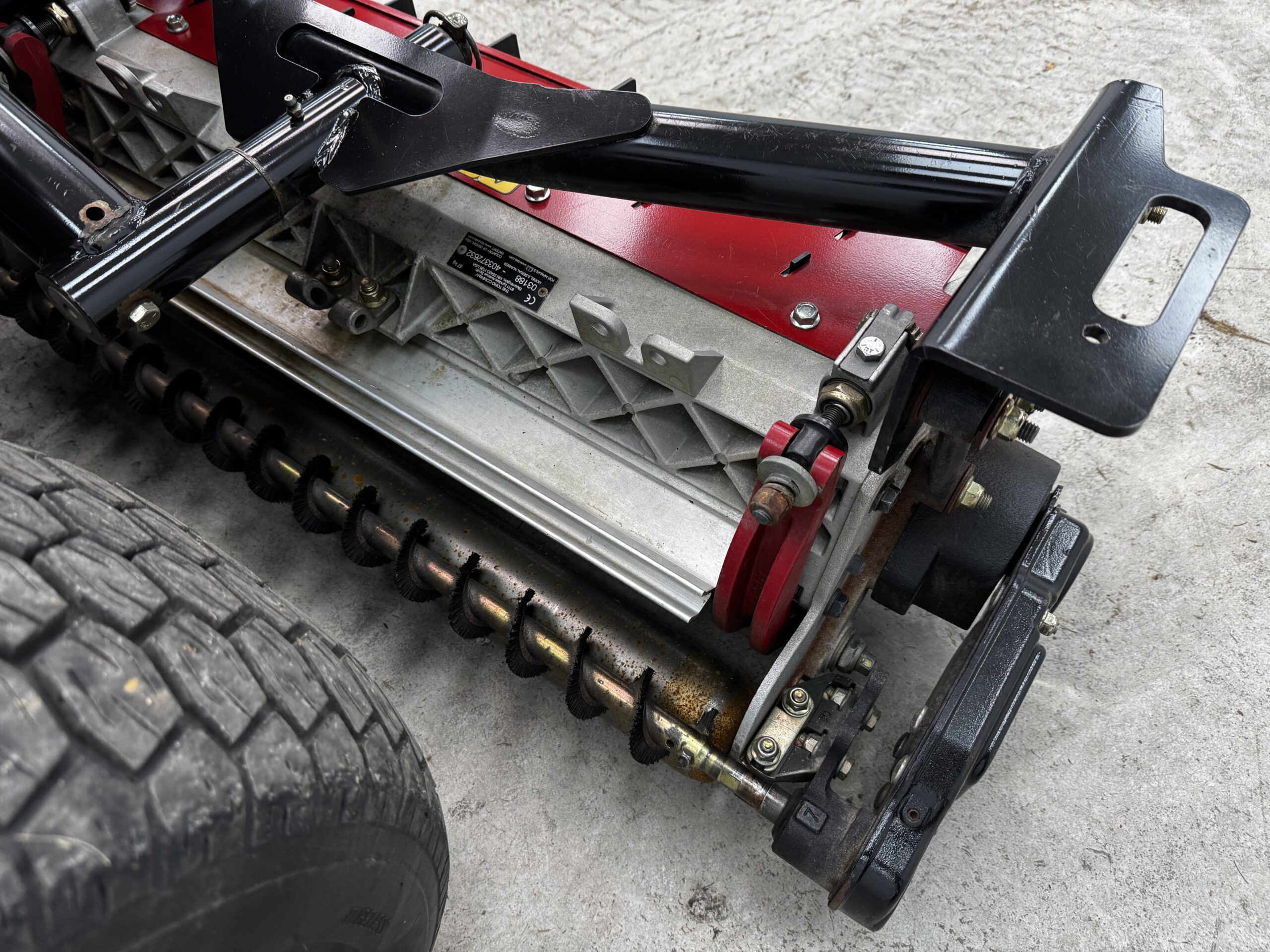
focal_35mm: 24
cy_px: 476
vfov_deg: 56.8
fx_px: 881
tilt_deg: -57.6
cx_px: 635
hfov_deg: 71.6
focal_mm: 6.76
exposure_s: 1/120
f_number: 1.78
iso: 200
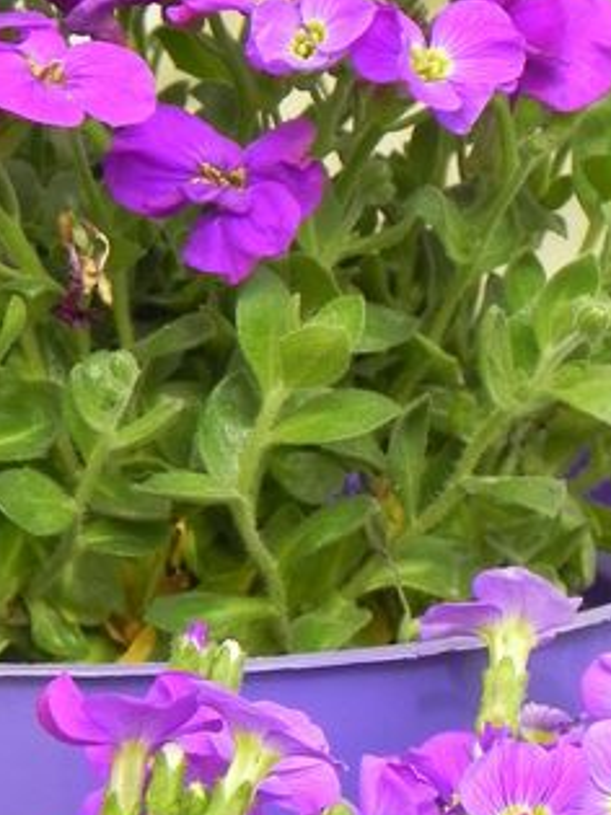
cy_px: 101
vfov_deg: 4.2
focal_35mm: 467
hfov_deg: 3.2
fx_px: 10998
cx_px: 21
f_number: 5
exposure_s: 1/400
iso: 160
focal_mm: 32.7
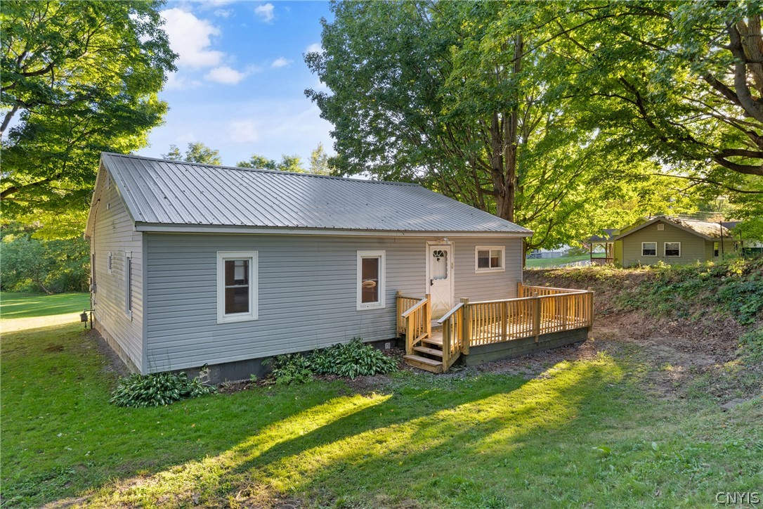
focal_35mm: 22
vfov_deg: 58.3
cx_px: 382
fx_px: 456
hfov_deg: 79.9
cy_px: 254
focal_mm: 21.5
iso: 250
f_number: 9
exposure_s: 1/30
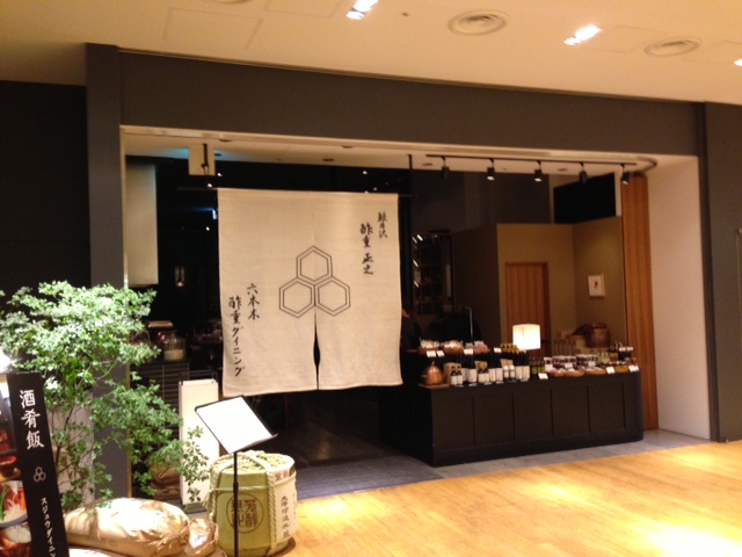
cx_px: 371
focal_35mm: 33
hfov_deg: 55.4
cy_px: 278
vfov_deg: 42.9
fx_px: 707
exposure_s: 1/20
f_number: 2.4
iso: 250
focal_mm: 4.13
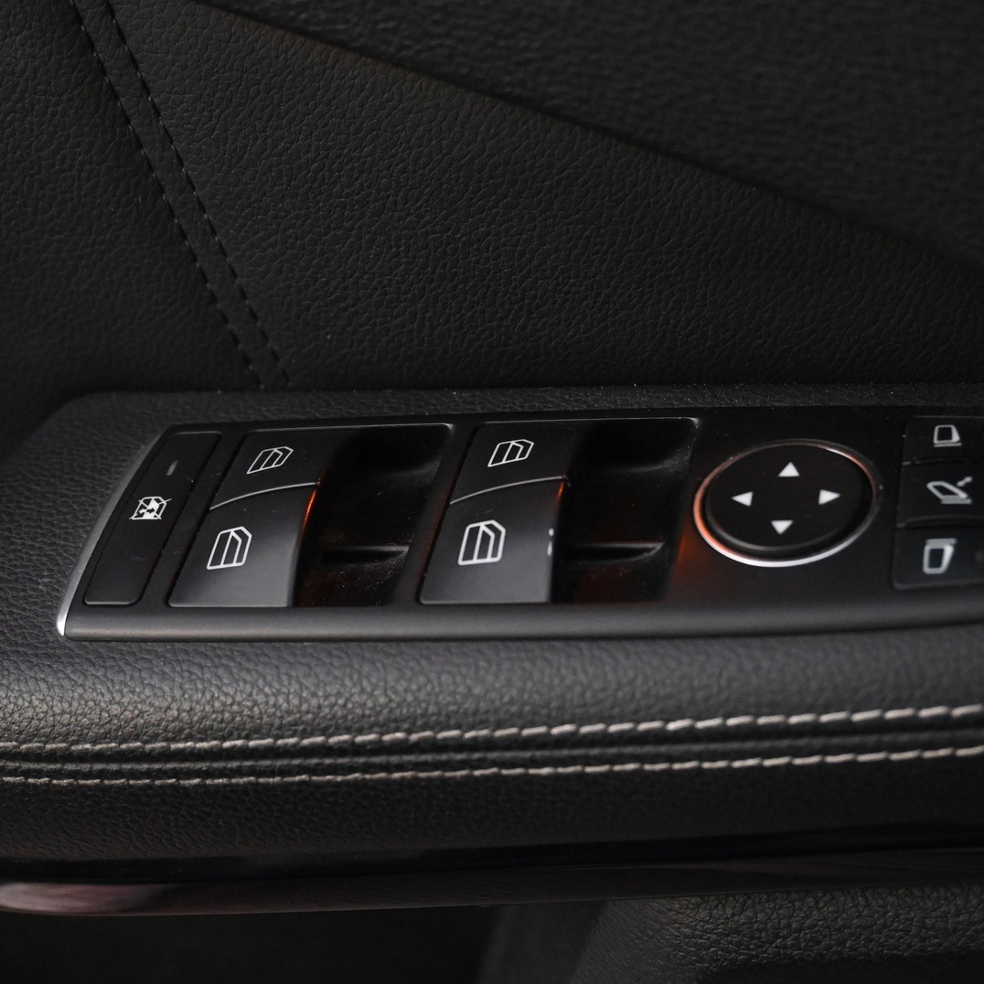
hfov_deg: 30.7
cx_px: 536
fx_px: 1789
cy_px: 493
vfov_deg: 30.7
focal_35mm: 56
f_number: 4.8
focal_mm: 29
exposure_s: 1/50
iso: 5000
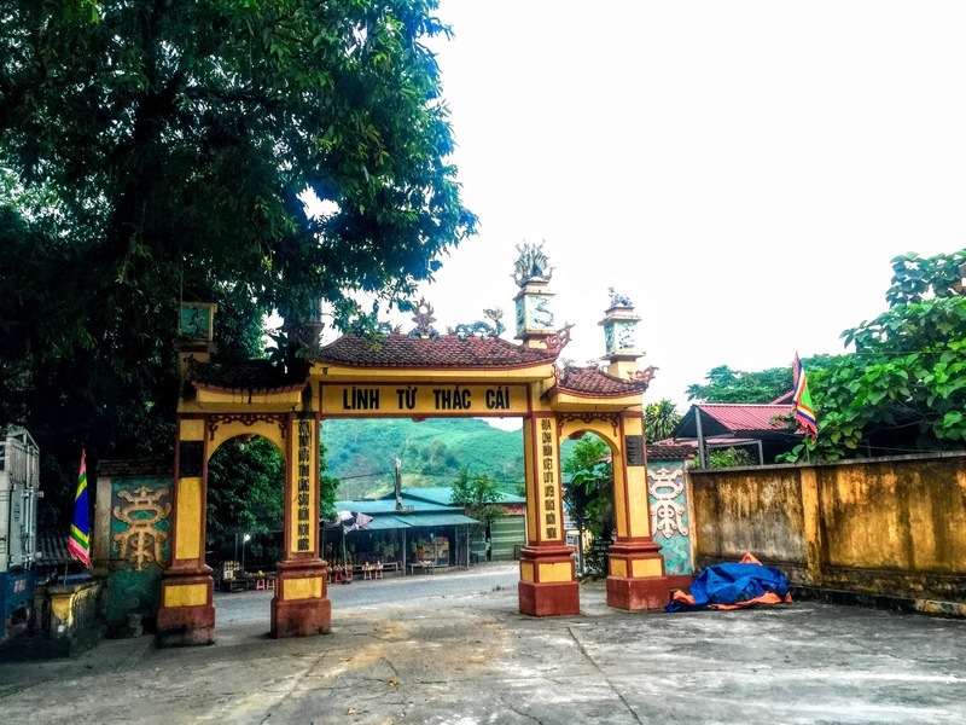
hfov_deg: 61.7
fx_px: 809
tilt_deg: +11.3
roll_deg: +0.0
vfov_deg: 48.2
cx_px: 483
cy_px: 362
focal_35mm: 29
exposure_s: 1/33
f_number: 2.2
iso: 80
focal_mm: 4.15
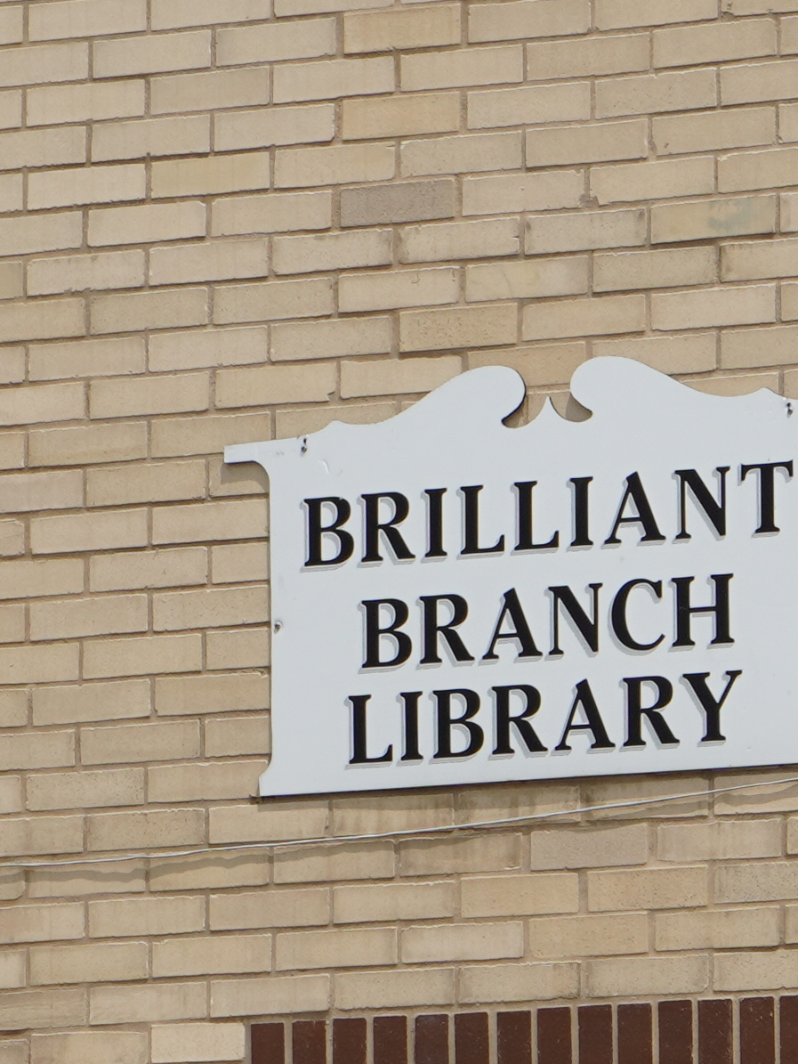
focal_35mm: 333
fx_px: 10230
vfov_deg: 5.9
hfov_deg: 4.4
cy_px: 1486
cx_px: 1330
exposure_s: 1/400
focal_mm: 46
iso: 100
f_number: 8
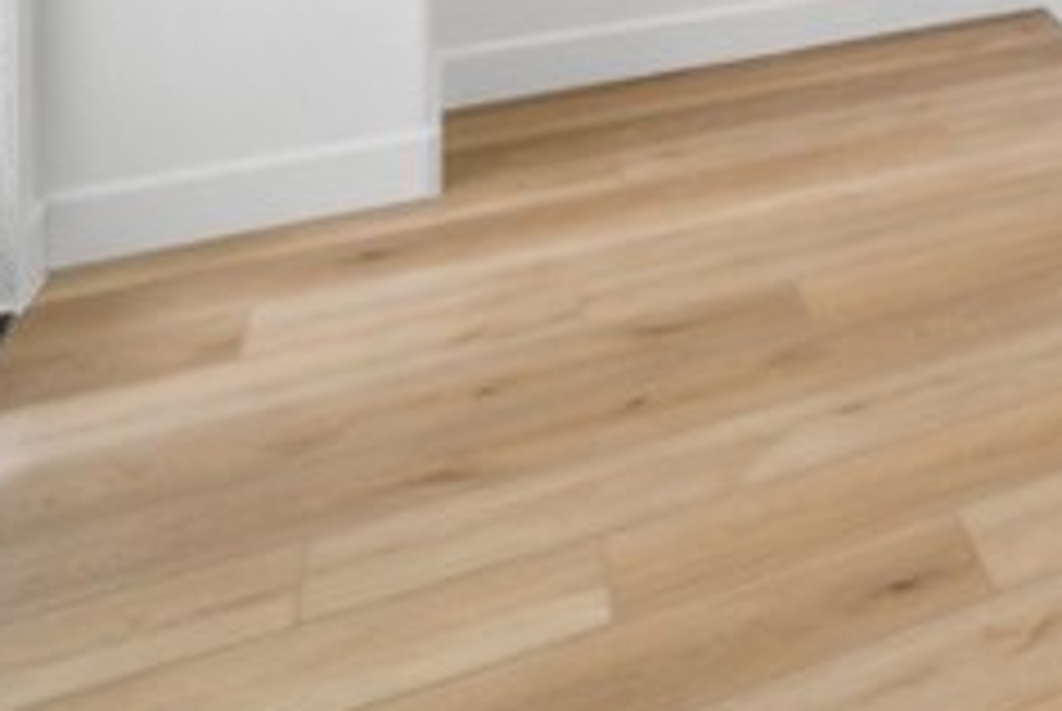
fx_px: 1536
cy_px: -430
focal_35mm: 52
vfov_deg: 21.0
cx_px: 1742
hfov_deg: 24.7
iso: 400
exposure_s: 1/25
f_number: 8
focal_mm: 12
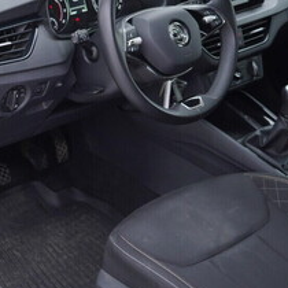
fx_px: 753
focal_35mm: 80
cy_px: 120
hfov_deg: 20.7
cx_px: -18
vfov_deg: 21.6
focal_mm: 24
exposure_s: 1/50
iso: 125
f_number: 3.2
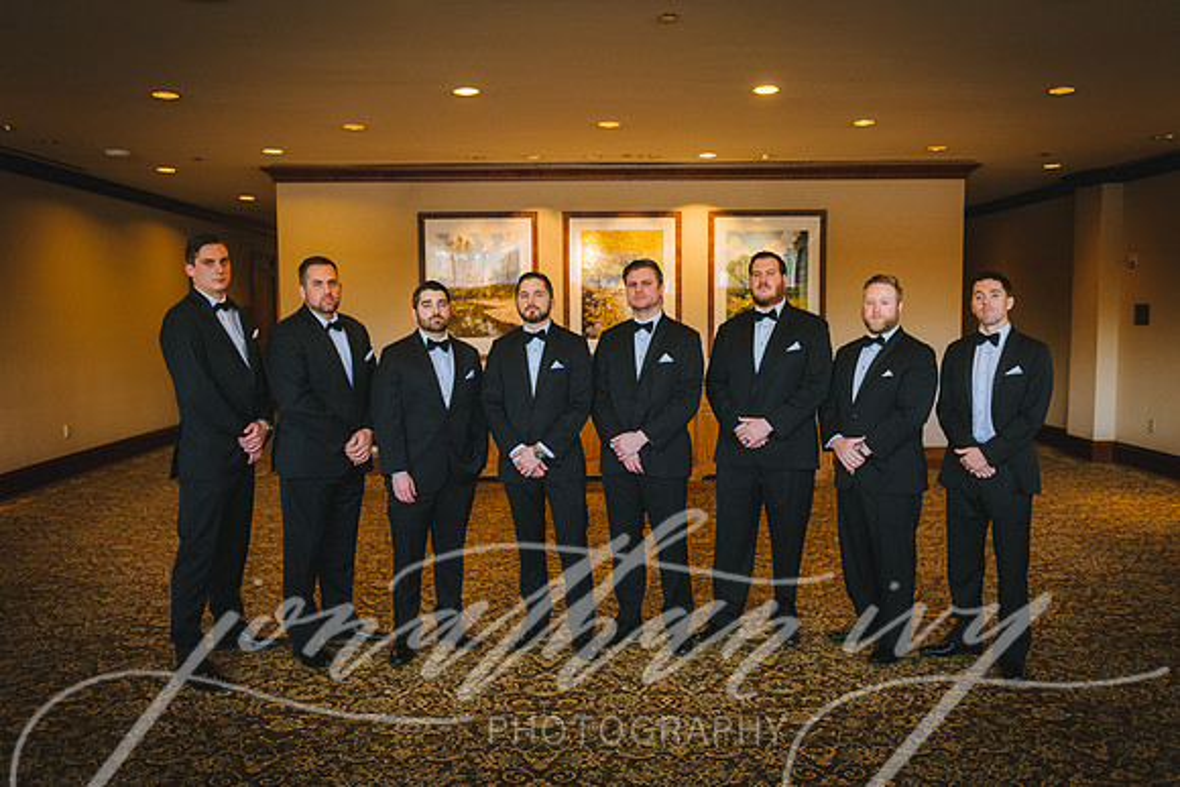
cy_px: 394
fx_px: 1016
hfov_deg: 60.3
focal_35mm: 31
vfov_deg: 42.3
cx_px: 590
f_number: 3.5
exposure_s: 1/320
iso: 1600
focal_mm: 31
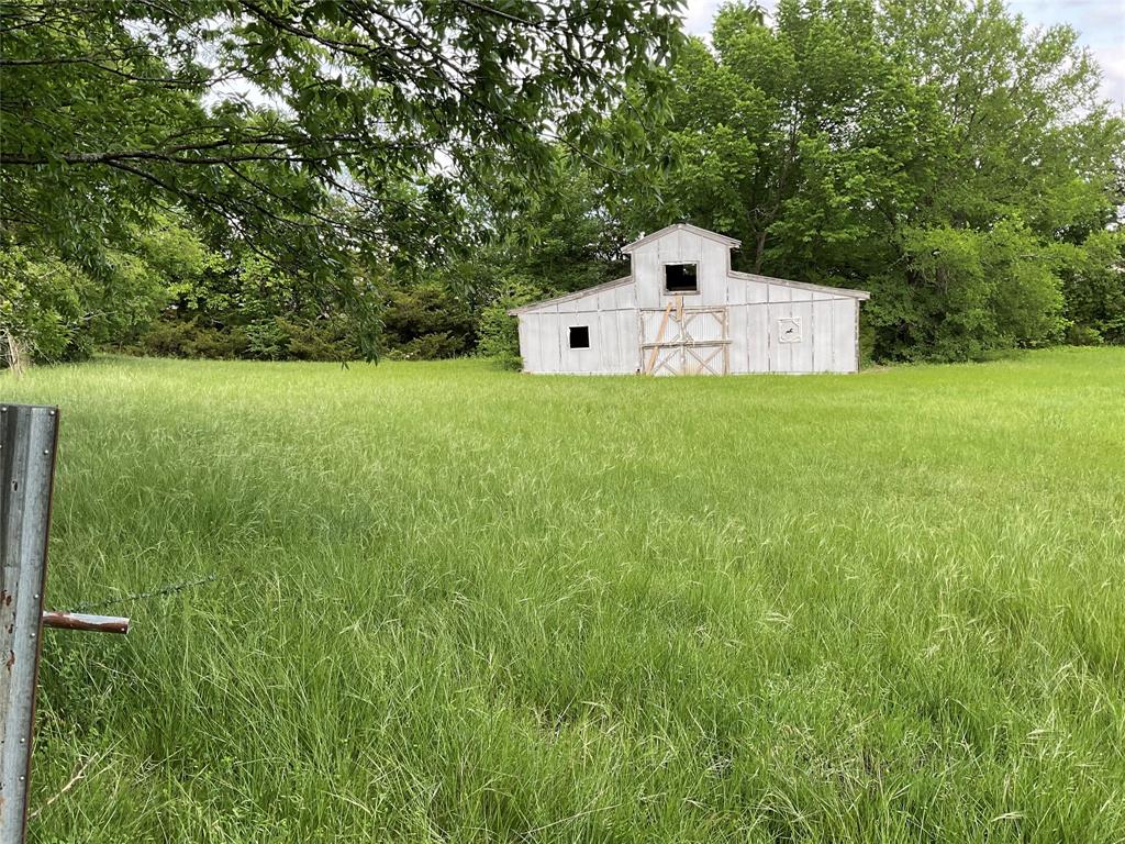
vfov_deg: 48.2
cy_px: 422
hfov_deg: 61.7
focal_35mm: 29
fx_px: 942
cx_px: 562
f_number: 1.8
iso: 16
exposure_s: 1/209
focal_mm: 3
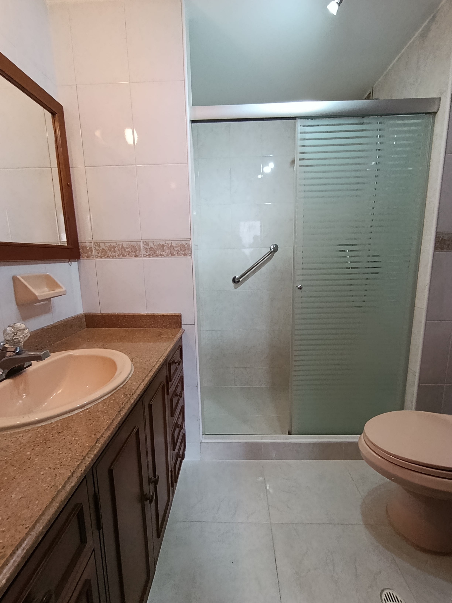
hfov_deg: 81.7
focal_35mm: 15
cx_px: 226
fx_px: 261
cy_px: 302
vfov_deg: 98.2
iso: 196
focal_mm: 1.65
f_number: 2.2
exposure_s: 1/60
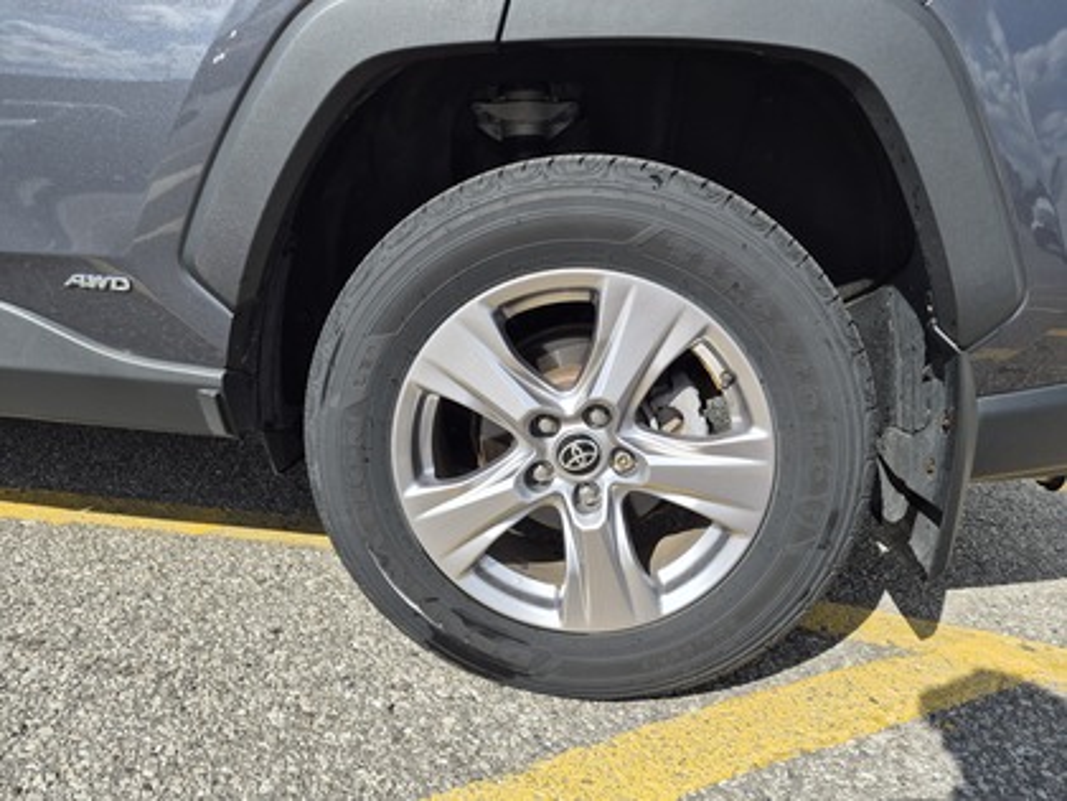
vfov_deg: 58.9
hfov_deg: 73.9
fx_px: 709
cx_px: 534
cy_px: 400
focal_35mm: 23
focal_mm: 5.4
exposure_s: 1/3864
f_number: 1.8
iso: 80
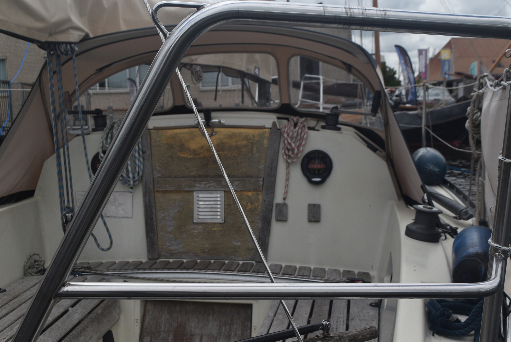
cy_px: 171
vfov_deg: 30.9
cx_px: 256
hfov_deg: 44.9
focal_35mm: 44
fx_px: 618
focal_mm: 29
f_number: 9
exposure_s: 1/320
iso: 200
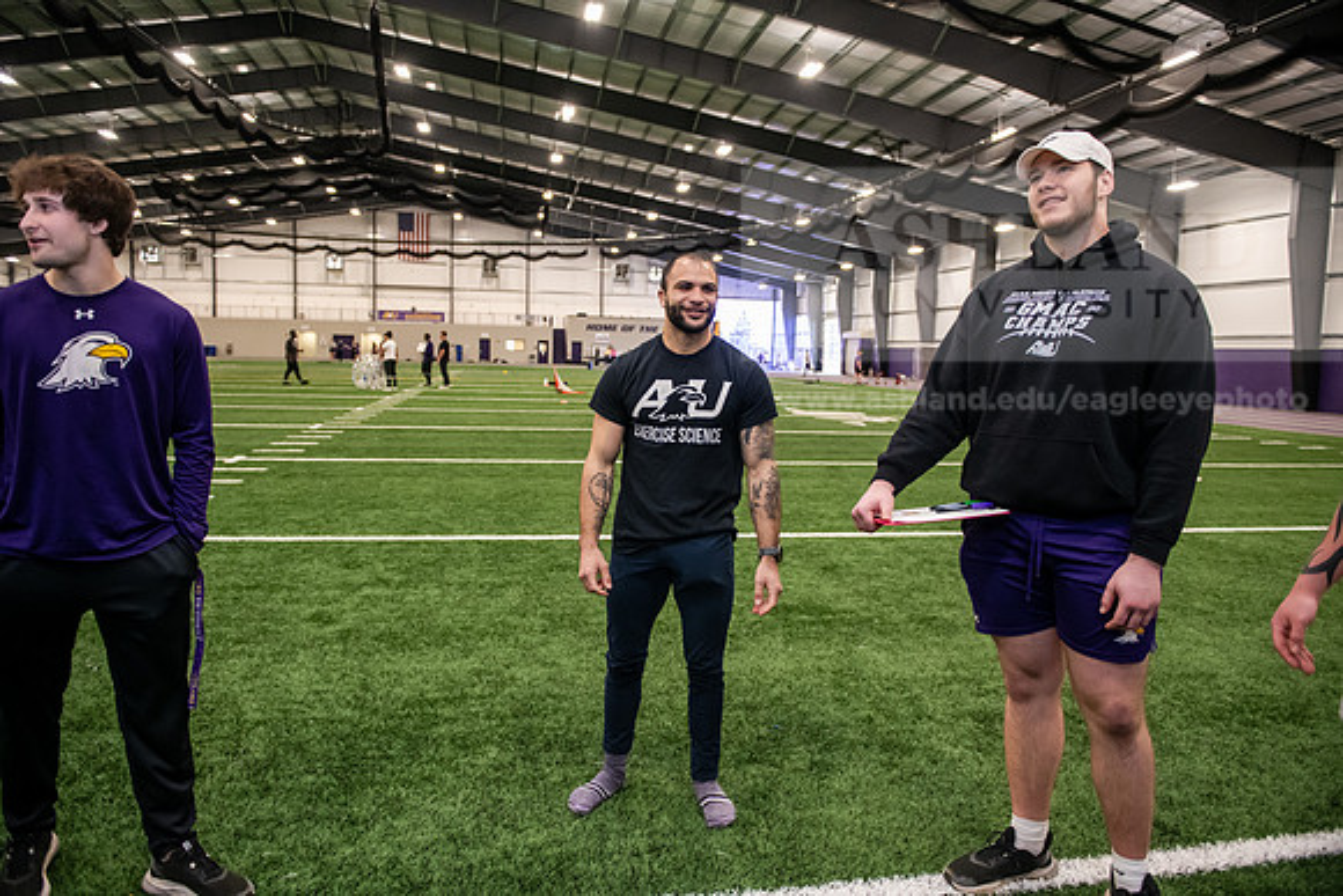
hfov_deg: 73.7
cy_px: 448
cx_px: 672
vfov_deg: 53.2
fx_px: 896
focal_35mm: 24
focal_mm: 24
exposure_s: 1/200
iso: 2500
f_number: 3.2
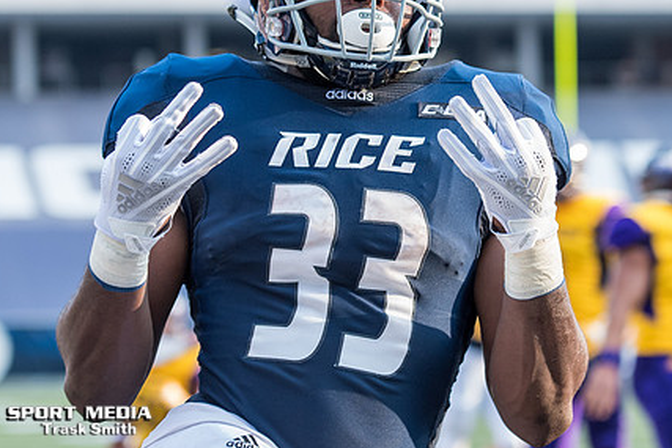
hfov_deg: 9.2
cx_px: 442
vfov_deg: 6.2
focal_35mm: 223
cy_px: 113
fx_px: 4164
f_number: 4
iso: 1000
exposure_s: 1/1250
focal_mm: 95
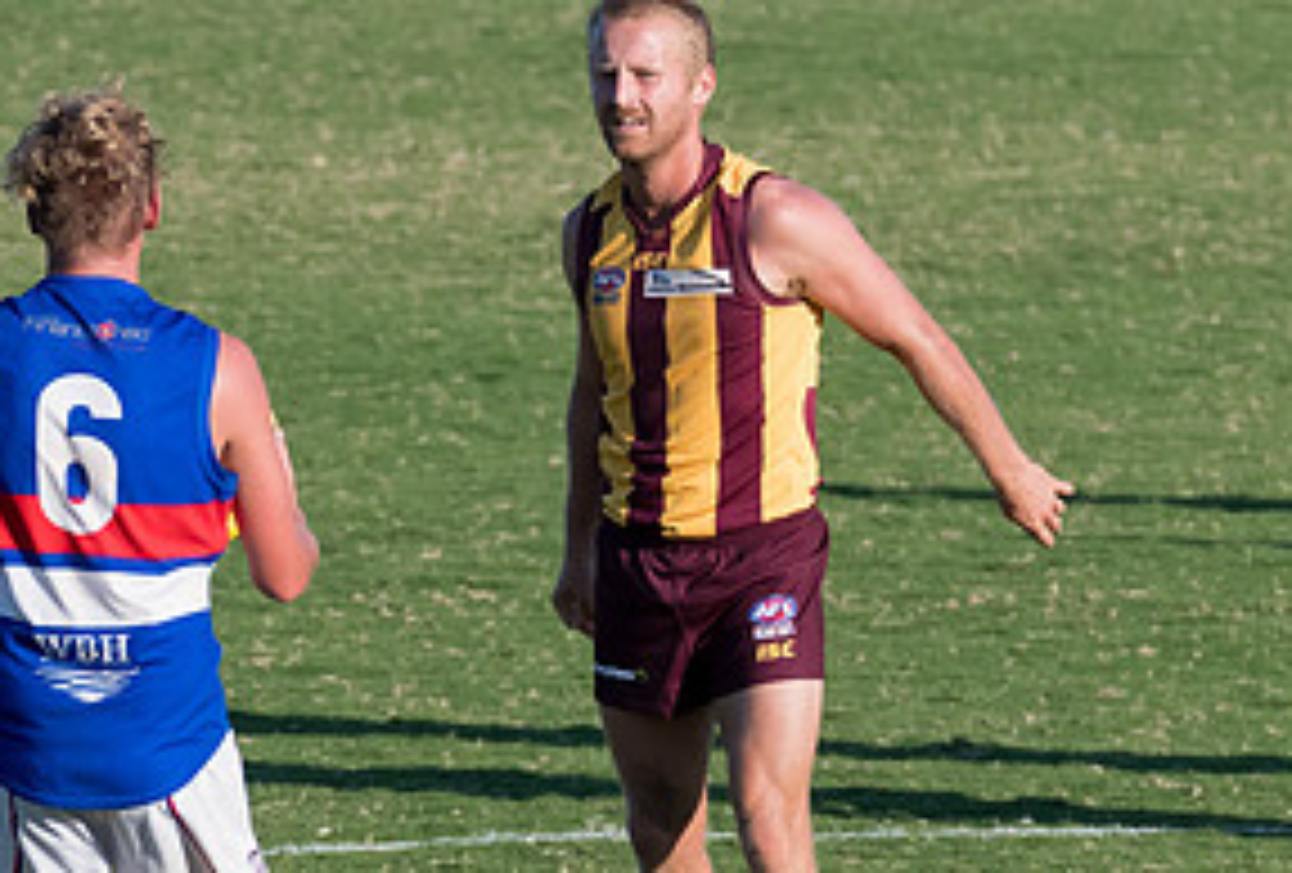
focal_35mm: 1144
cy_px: 725
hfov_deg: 1.8
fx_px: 41231
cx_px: 750
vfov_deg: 1.2
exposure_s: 1/2500
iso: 800
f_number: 7.1
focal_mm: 280
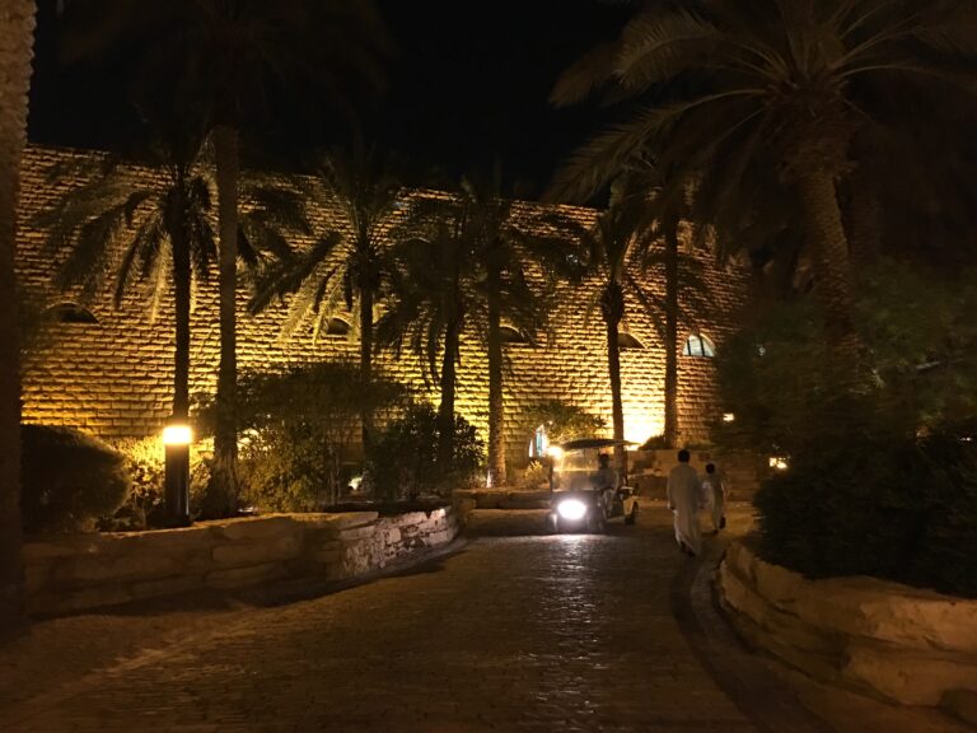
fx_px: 818
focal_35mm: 29
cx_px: 488
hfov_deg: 61.7
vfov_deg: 48.2
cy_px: 366
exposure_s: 1/4
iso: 100
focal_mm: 4.15
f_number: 2.2
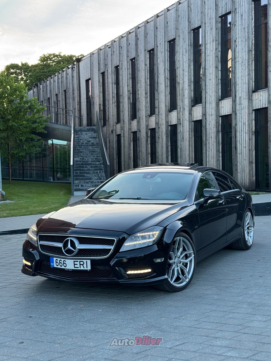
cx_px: 136
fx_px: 501
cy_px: 180
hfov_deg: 30.3
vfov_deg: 39.7
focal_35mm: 48
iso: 50
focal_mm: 6.76
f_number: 1.78
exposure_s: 1/146
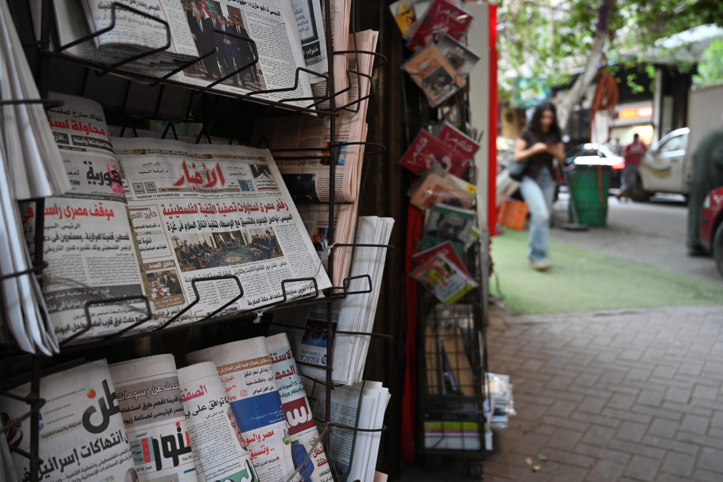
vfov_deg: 40.5
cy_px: 241
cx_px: 362
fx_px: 653
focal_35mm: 32
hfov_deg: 58.0
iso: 200
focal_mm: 32.5
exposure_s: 1/13
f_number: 4
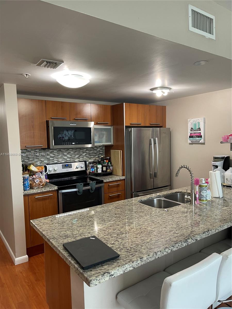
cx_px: 116
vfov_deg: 69.4
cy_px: 154
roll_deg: +1.9
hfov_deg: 54.9
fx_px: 223
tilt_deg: -3.3
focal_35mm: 25
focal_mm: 5.1
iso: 100
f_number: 1.6
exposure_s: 1/60
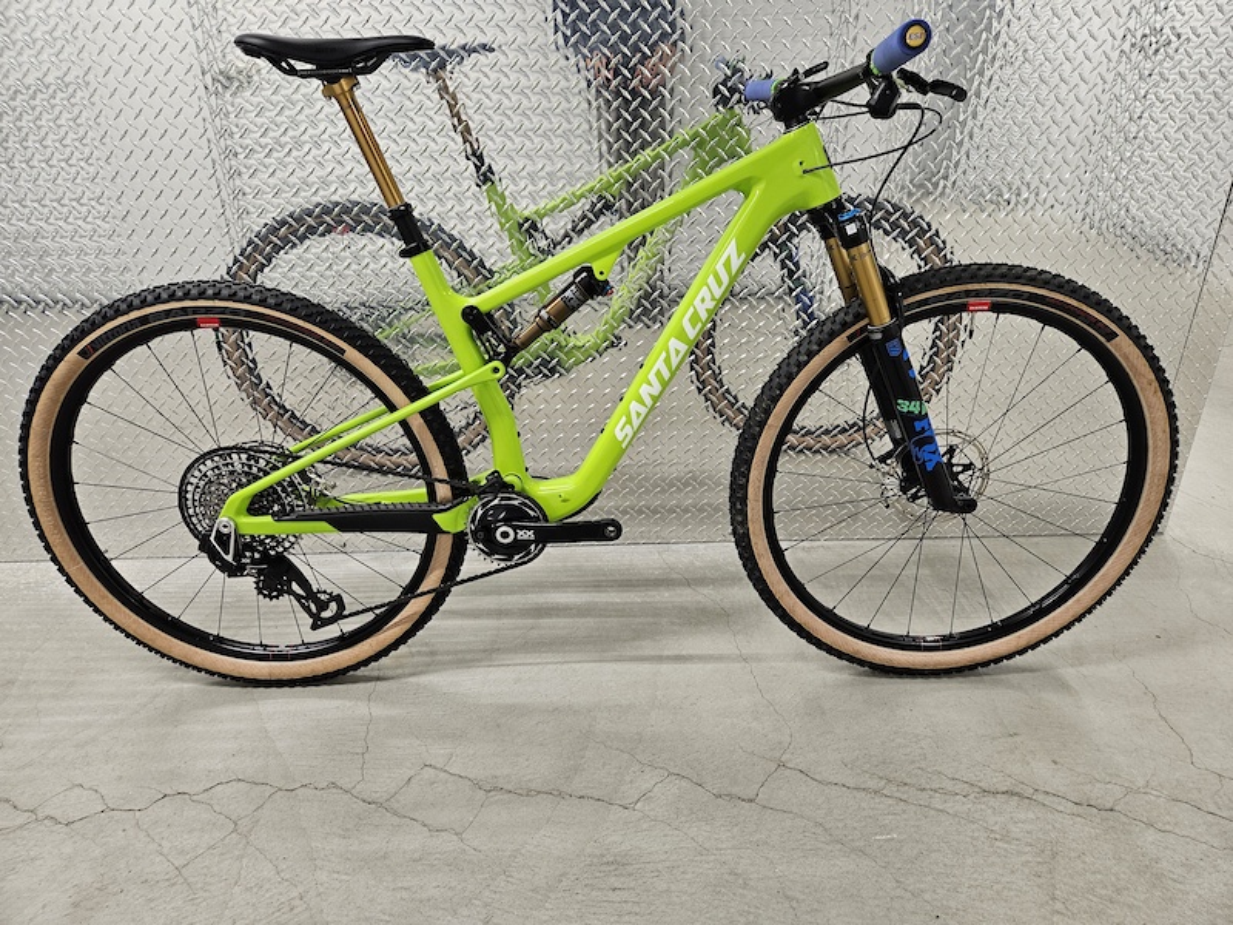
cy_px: 462
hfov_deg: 73.9
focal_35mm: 23
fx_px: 819
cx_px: 616
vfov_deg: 58.9
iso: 250
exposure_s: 1/120
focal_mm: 5.4
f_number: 1.8
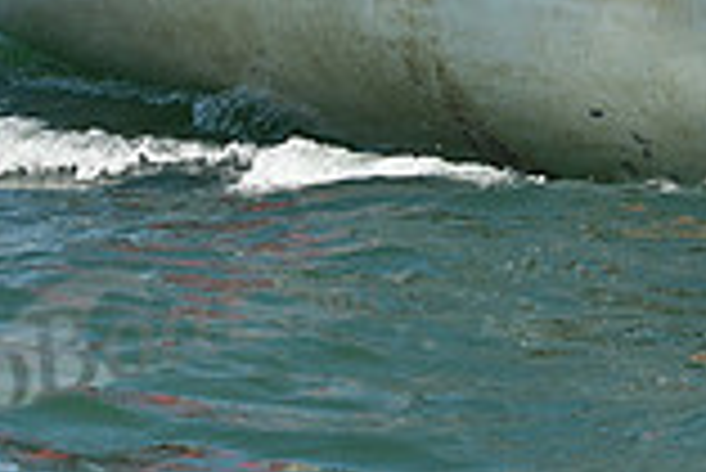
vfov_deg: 5.3
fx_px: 5064
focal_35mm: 258
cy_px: -393
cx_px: 616
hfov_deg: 8.0
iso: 320
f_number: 8
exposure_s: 1/1250
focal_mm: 70
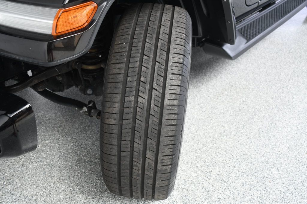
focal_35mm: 36
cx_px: 154
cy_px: 102
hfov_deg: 53.1
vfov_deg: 36.8
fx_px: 307
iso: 100
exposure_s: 1/160
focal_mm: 24
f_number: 3.8
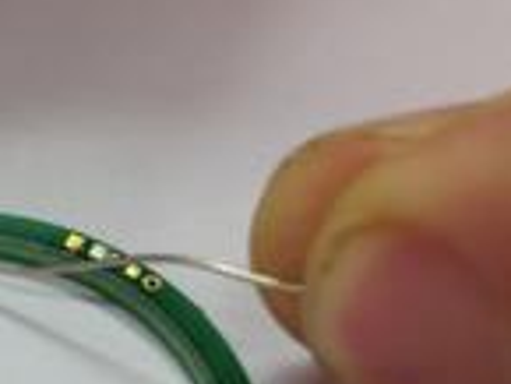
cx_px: -18
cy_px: 335
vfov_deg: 16.8
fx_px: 1285
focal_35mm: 87
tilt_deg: -51.9
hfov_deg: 21.6
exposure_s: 1/50
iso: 50
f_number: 2.4
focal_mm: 4.28
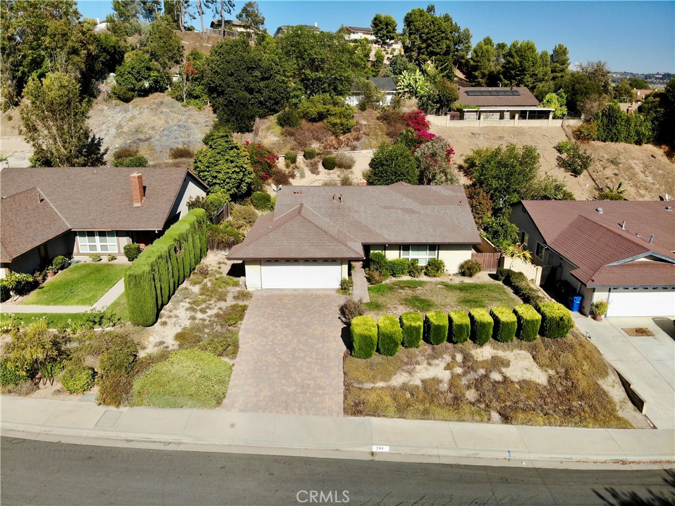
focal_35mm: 24
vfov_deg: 56.8
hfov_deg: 71.6
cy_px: 253
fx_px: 468
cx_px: 338
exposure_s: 1/532
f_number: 2.8
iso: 102
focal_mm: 4.5
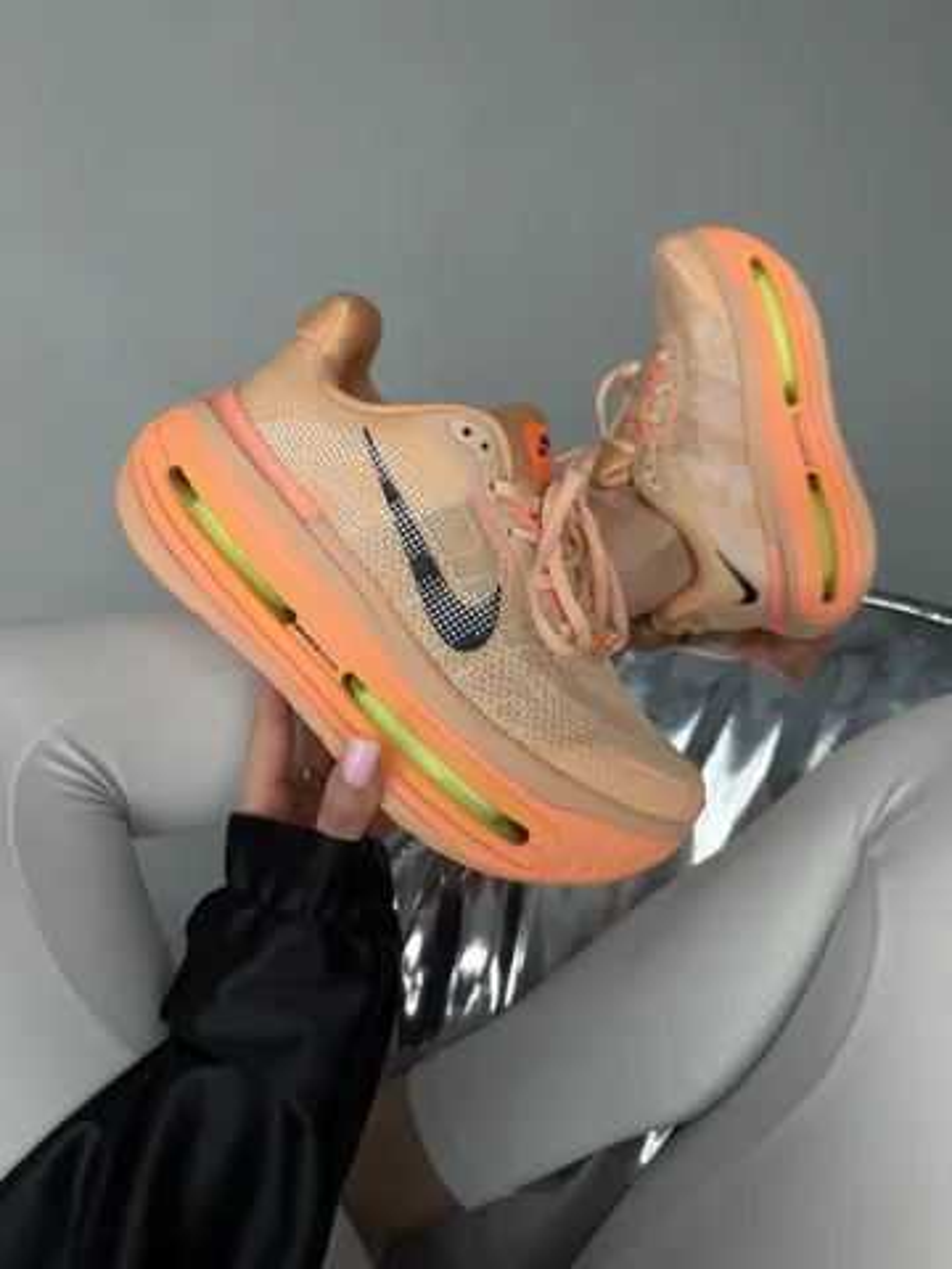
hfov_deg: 56.8
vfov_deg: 71.6
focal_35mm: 24
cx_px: 476
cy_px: 634
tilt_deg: -70.3
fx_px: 880
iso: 80
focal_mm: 6.76
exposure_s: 1/322
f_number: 1.78
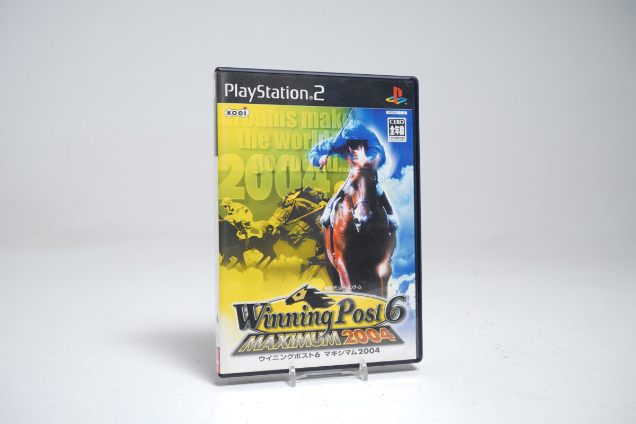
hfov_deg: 55.8
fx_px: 601
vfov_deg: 38.9
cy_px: 212
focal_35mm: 34
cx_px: 318
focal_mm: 34
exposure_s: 1/1.6
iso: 64
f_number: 9
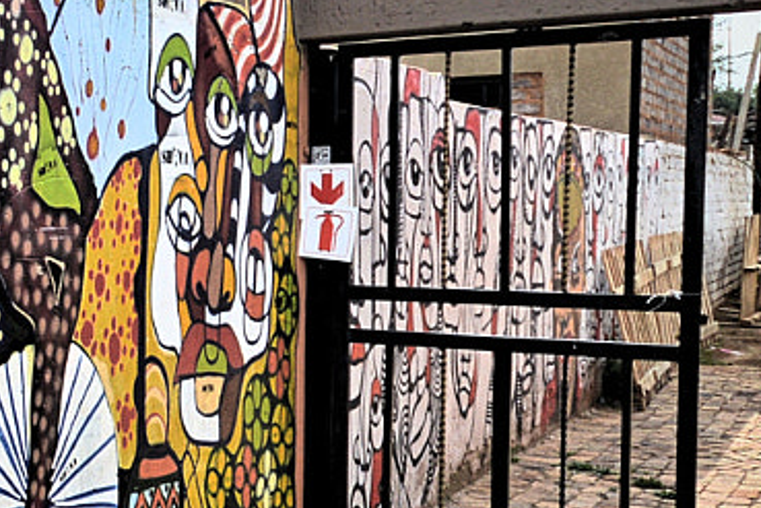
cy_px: 223
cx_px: -346
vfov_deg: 20.9
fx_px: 1374
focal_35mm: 65
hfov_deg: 24.7
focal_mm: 10
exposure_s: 1/250
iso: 100
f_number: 8
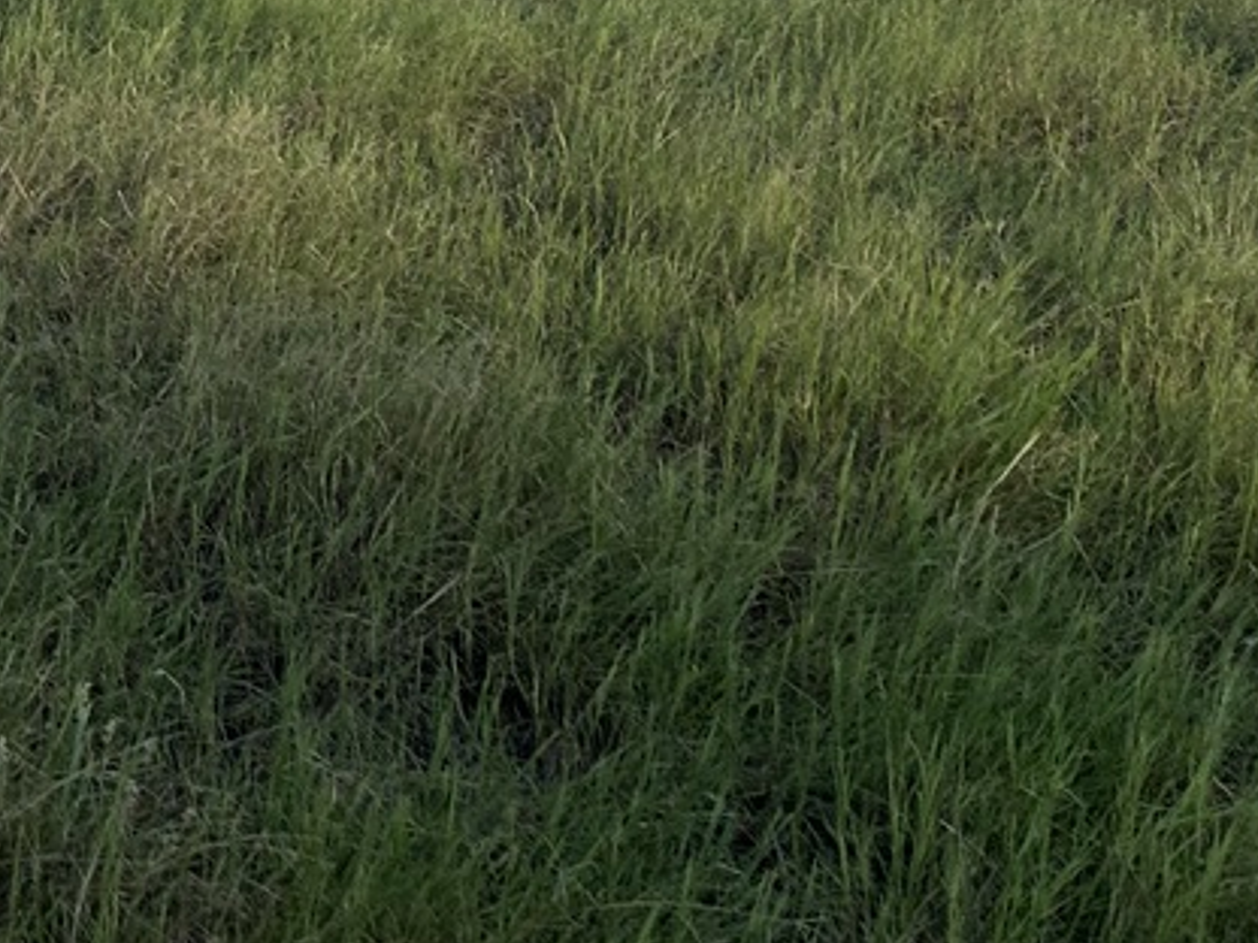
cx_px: -874
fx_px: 3271
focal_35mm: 90
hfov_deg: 18.1
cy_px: -508
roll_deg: +1.2
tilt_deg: +1.2
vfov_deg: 15.1
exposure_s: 1/2083
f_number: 1.5
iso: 50
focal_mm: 5.7
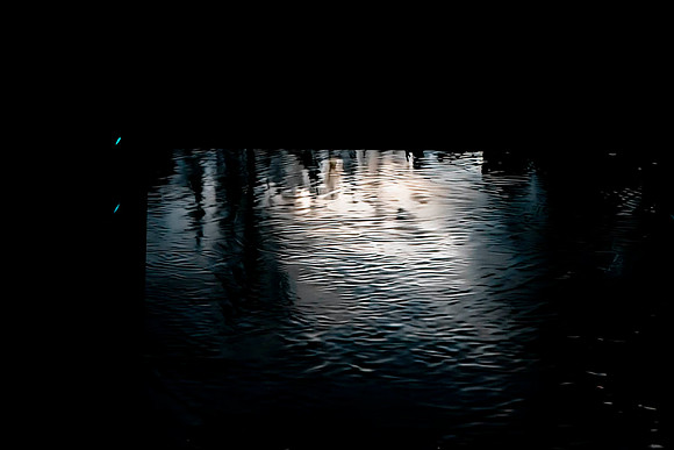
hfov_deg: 20.4
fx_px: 1873
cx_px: 337
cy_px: 225
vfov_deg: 13.7
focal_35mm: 100
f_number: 10
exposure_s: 1/400
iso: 6400
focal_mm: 100
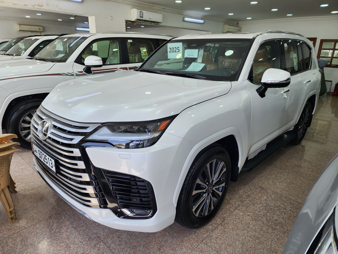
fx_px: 225
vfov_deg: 58.9
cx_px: 169
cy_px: 127
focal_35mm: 23
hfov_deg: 73.9
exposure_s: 1/100
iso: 12
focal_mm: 6.4
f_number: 1.8
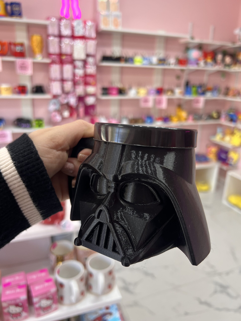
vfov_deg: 67.3
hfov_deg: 53.1
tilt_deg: -19.0
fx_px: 241
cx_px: 120
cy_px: 160
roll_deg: -2.1
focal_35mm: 26
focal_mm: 5.7
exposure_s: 1/121
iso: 50
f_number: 1.5
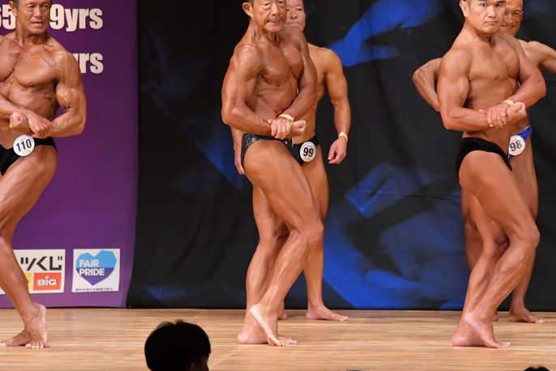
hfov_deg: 6.4
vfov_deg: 4.3
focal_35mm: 322
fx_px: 4972
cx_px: 243
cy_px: 166
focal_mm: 190
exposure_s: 1/400
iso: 5600
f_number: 5.6
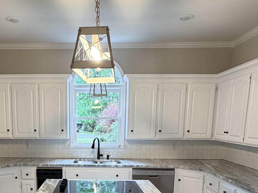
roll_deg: -0.2
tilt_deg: -8.9
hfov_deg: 49.3
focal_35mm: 37
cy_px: 168
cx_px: 87
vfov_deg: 36.6
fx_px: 276
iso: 250
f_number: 2.2
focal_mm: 2.22
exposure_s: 1/120
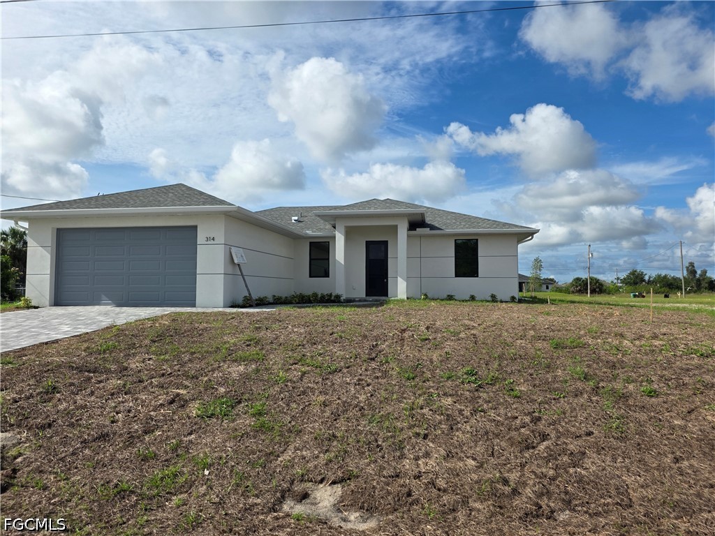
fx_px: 475
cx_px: 358
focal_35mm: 23
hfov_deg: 73.9
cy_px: 268
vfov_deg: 58.9
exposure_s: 1/7944
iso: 64
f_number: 1.7
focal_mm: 6.25
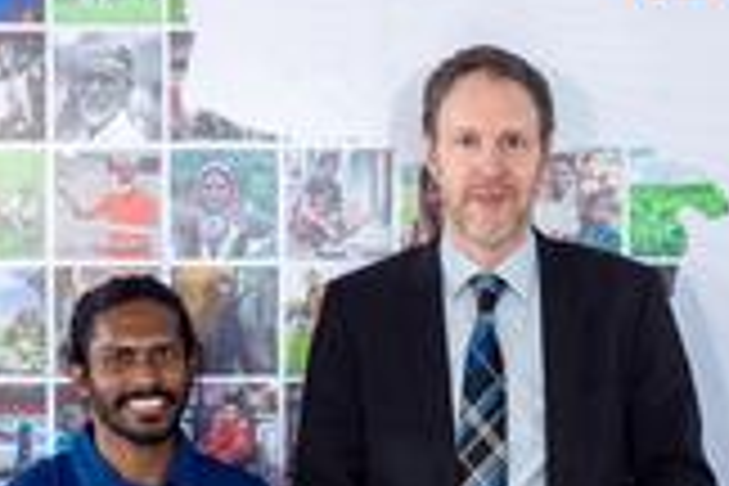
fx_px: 1620
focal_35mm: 80
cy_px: 322
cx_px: 310
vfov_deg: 17.0
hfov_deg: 25.3
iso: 50
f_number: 4
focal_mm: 29
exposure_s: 1/1.25
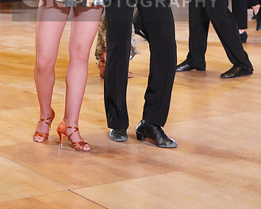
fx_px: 958
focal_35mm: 124
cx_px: 122
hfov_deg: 15.5
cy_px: -5
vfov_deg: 12.3
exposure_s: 1/400
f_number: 4
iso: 3200
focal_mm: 75
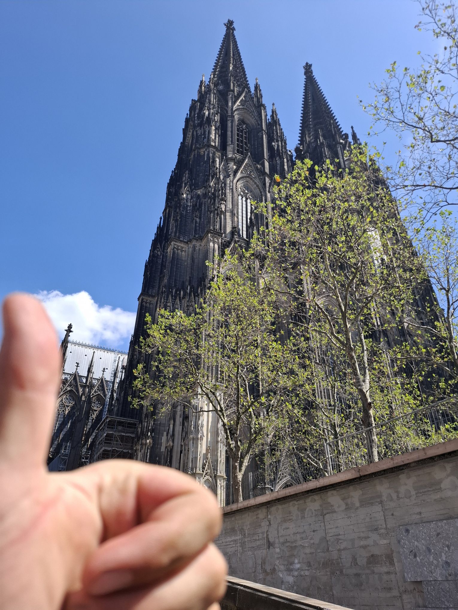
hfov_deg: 58.9
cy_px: 305
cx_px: 229
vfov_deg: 73.9
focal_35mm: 23
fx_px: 406
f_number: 1.8
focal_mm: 5.54
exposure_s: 1/1282
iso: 50
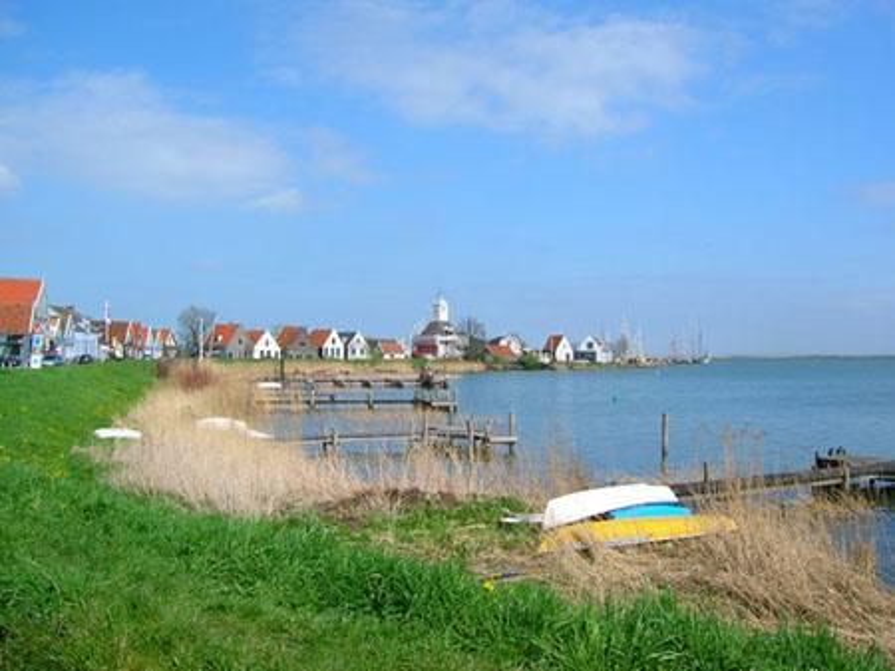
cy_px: 336
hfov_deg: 54.0
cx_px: 448
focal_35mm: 34
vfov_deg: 41.8
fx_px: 879
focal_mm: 5.7
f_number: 4.9
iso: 50
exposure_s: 1/506
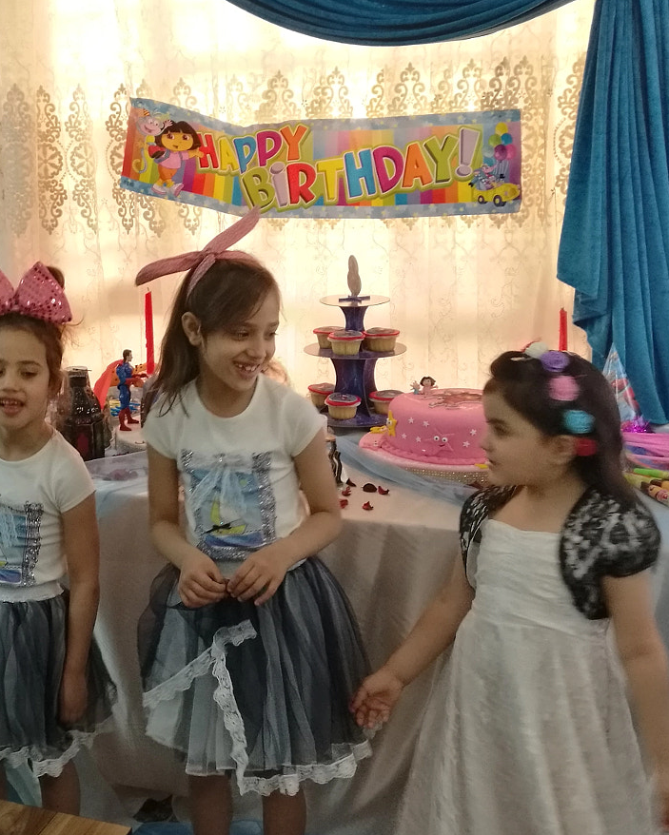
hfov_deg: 30.7
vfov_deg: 38.6
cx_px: 139
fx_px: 1187
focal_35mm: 48
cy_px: 334
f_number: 2
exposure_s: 1/33.3
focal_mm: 4.04
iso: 400
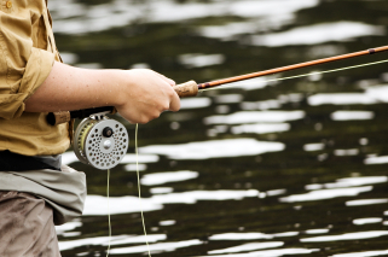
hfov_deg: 3.5
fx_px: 6403
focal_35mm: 595
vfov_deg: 2.3
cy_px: 117
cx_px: 158
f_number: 4.5
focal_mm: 300
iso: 200
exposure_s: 1/400
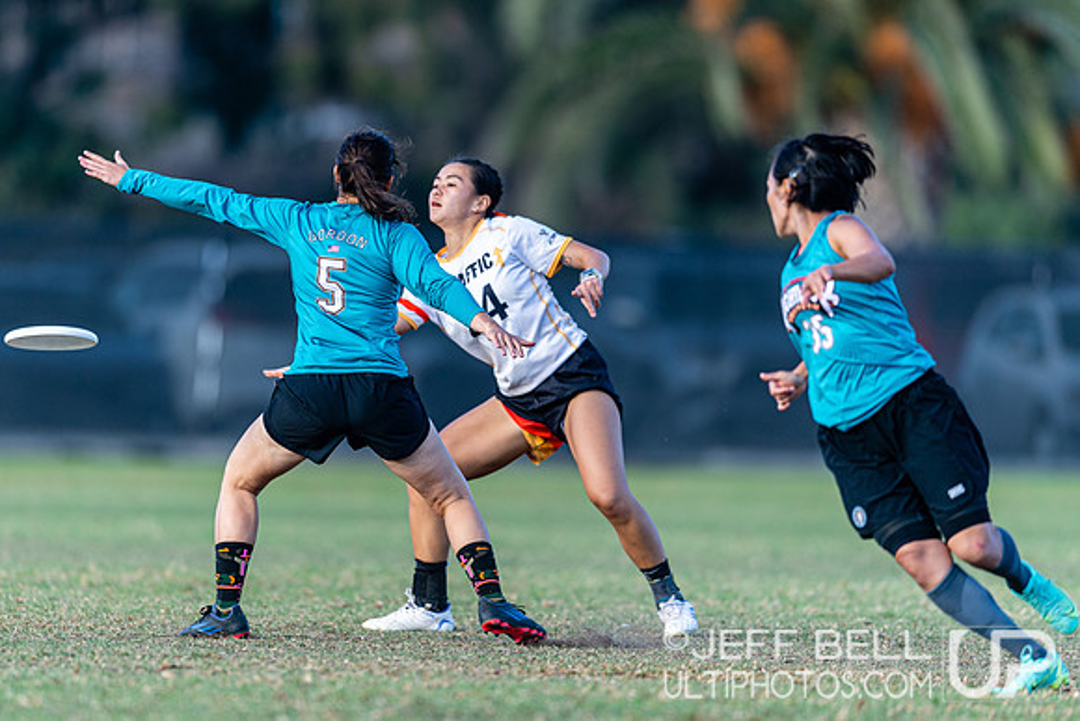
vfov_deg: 2.7
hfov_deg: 4.0
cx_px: 479
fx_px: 15312
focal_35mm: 510
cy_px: 360
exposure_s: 1/1000
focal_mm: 400
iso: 250
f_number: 2.8
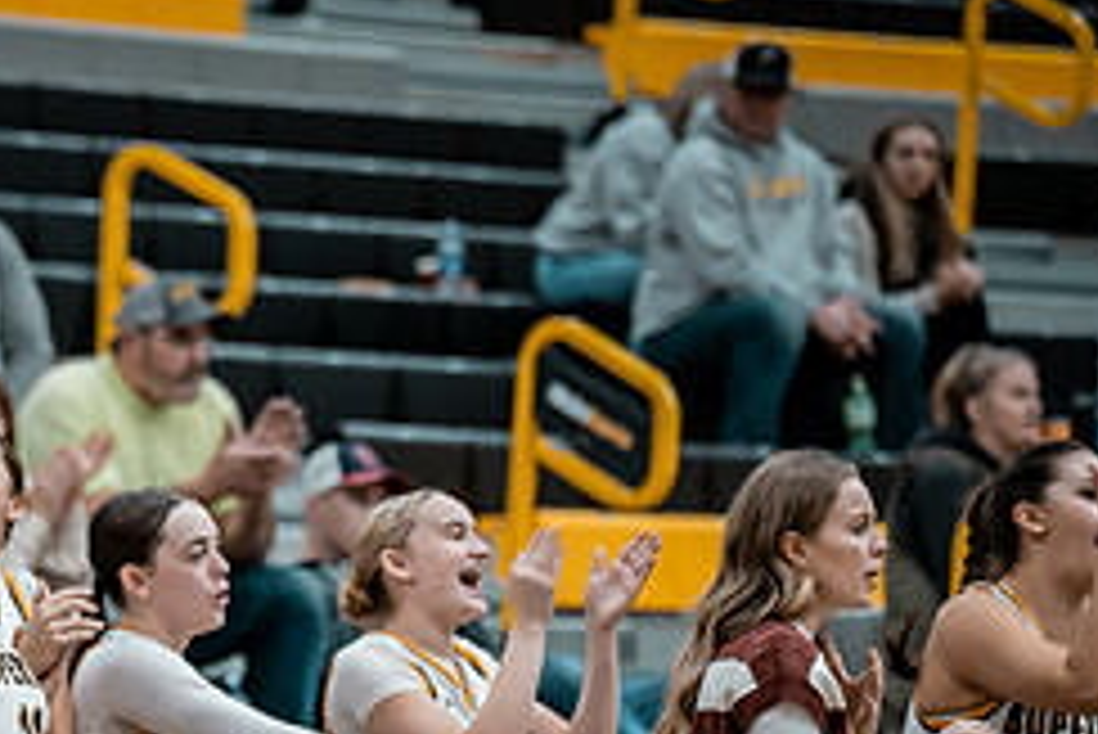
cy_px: 763
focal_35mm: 402
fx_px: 12268
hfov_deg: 5.1
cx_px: 77
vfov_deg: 3.4
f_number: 2.8
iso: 1600
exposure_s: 1/640
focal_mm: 150
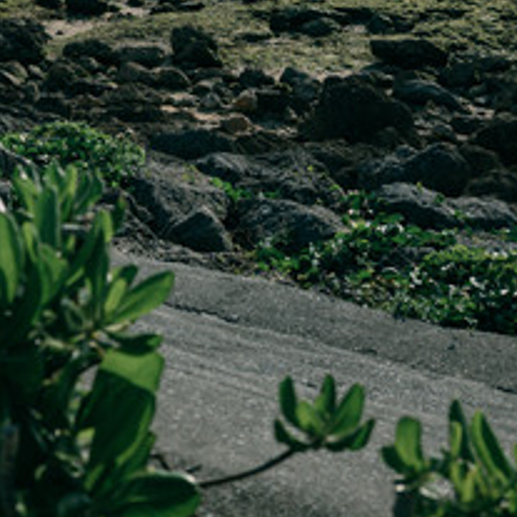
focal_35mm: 64
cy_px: -87
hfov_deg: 26.8
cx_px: 190
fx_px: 1081
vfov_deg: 24.6
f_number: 3.5
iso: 100
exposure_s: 1/8000
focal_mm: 20
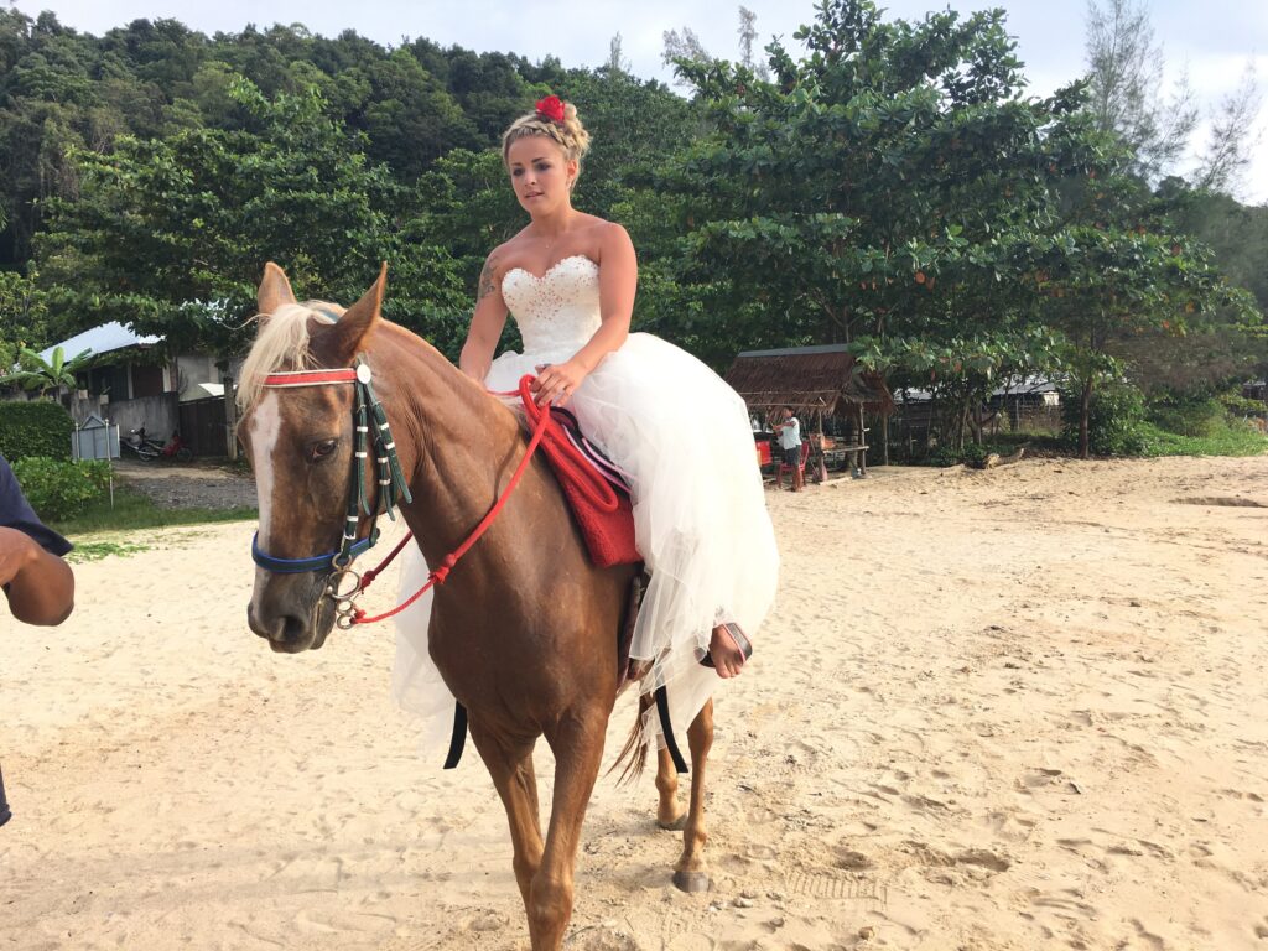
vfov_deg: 48.2
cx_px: 634
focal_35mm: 29
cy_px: 476
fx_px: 1062
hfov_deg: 61.7
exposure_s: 1/699
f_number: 2.2
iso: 25
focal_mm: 4.15
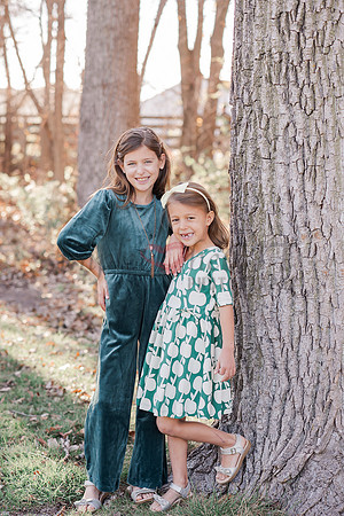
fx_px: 1218
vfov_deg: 23.9
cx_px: 172
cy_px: 258
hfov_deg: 16.1
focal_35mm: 85
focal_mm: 85
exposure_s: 1/320
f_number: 3.5
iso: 320
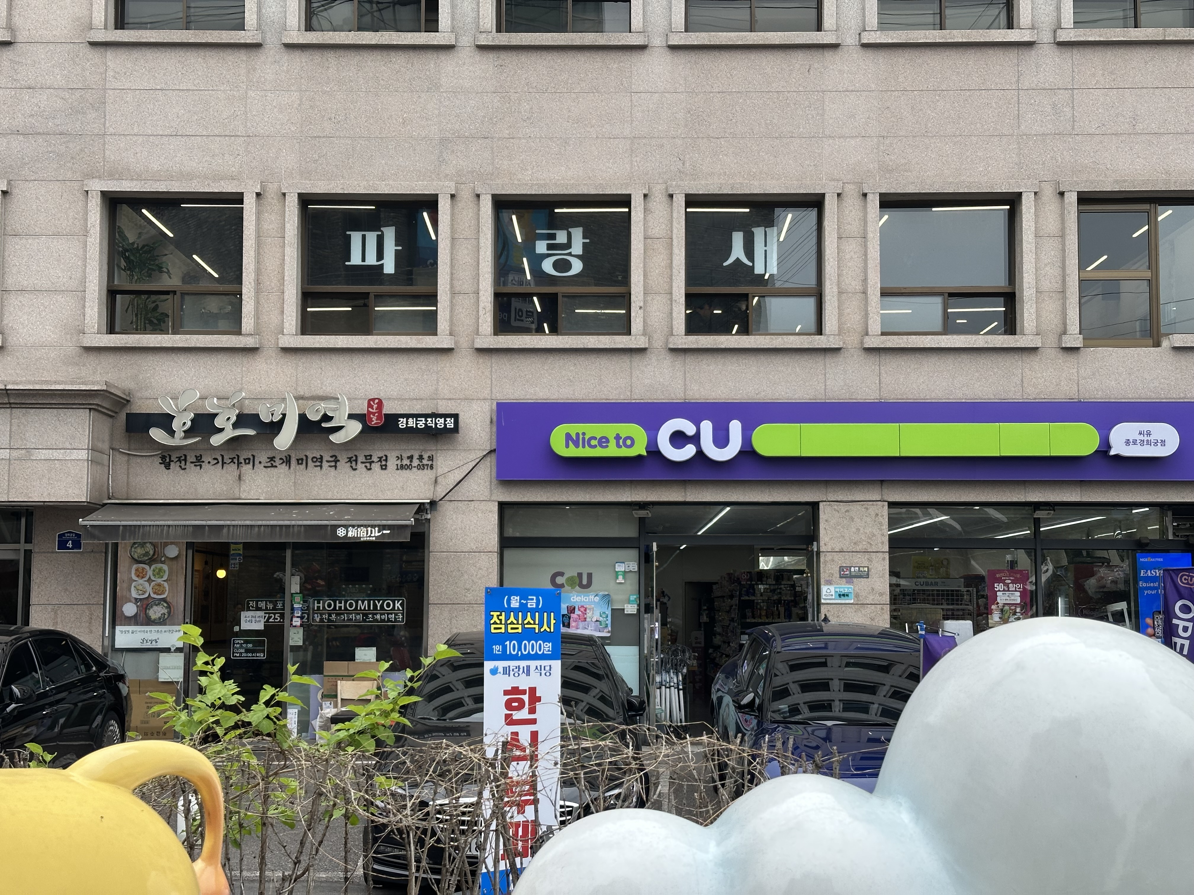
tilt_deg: +5.4
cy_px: 448
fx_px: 1656
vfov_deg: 30.3
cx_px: 597
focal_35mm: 48
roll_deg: -0.4
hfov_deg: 39.7
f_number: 1.78
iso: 64
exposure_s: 1/836
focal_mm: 6.86
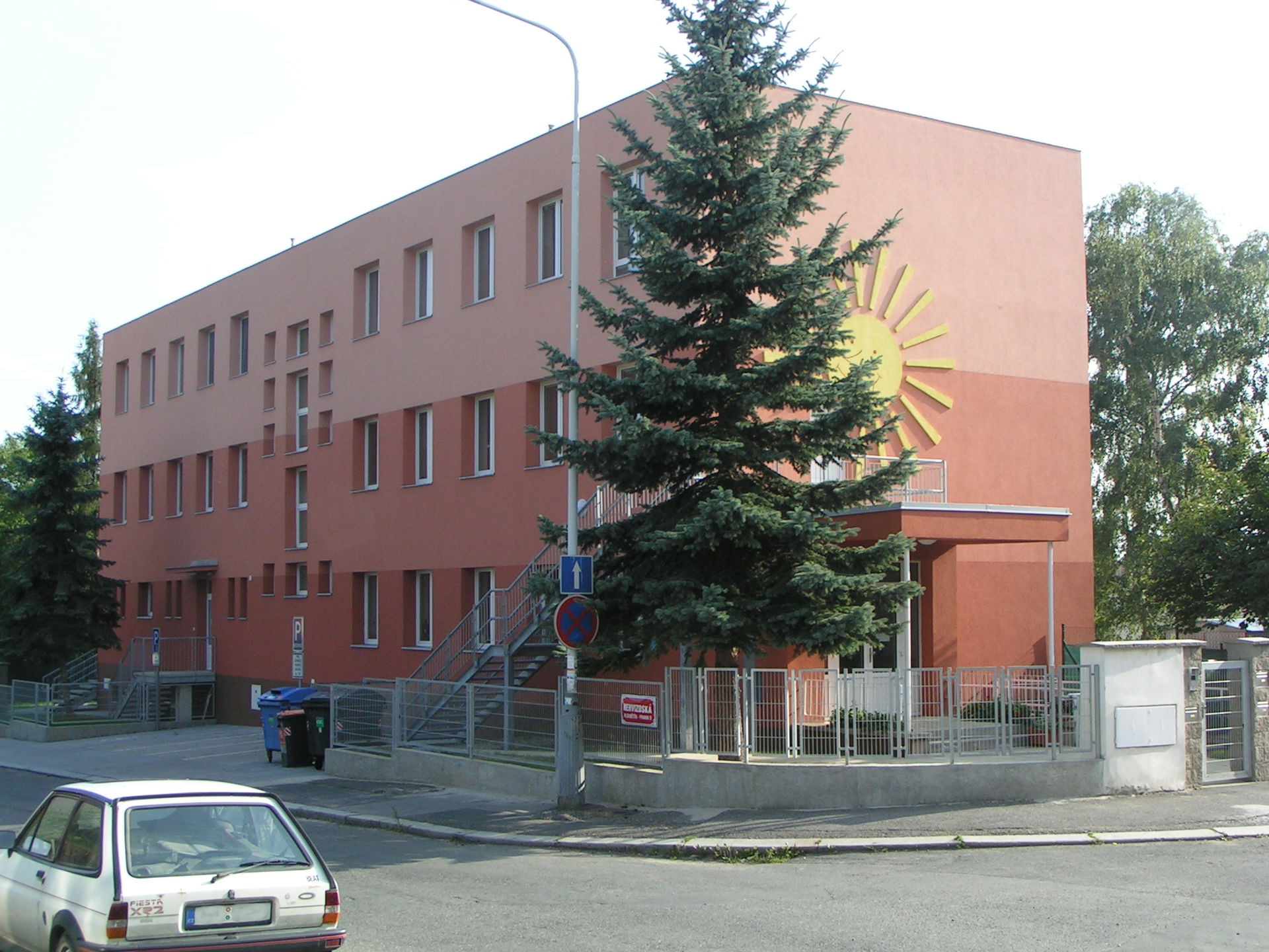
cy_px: 476
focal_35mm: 45
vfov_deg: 32.2
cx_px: 634
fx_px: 1650
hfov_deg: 42.1
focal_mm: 6.9
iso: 50
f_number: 5.6
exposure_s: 1/125
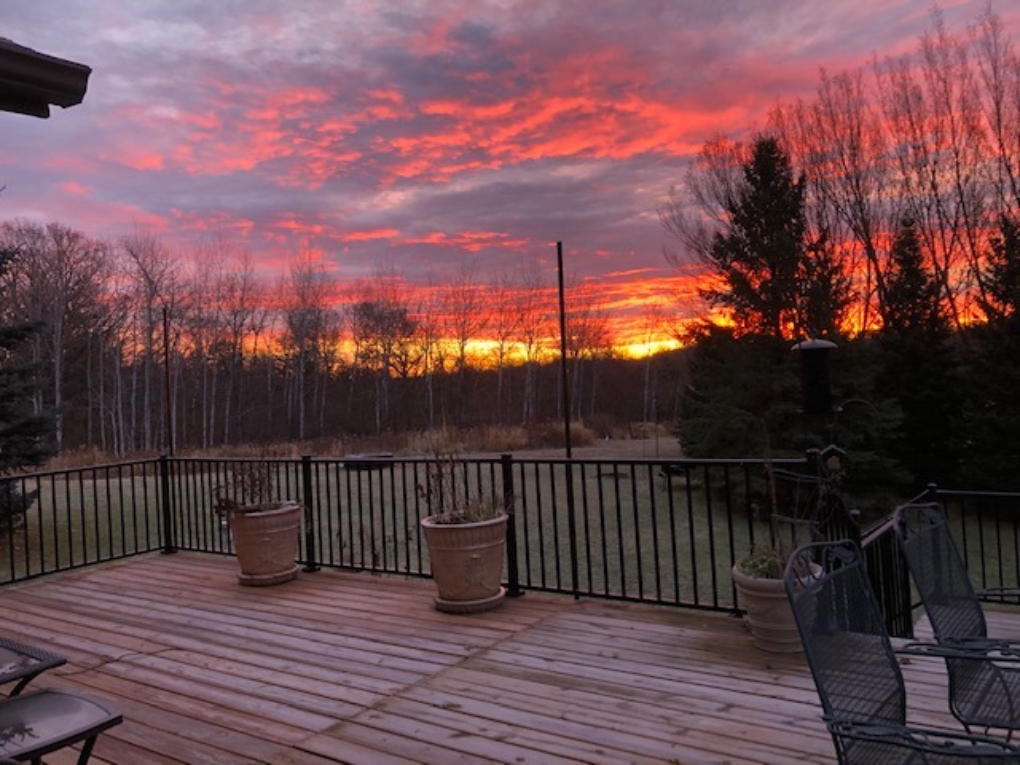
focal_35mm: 28
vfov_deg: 49.7
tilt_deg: -1.9
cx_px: 510
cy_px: 382
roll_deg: +3.4
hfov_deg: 63.4
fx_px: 825
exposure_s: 1/60
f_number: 1.8
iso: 200
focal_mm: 3.99
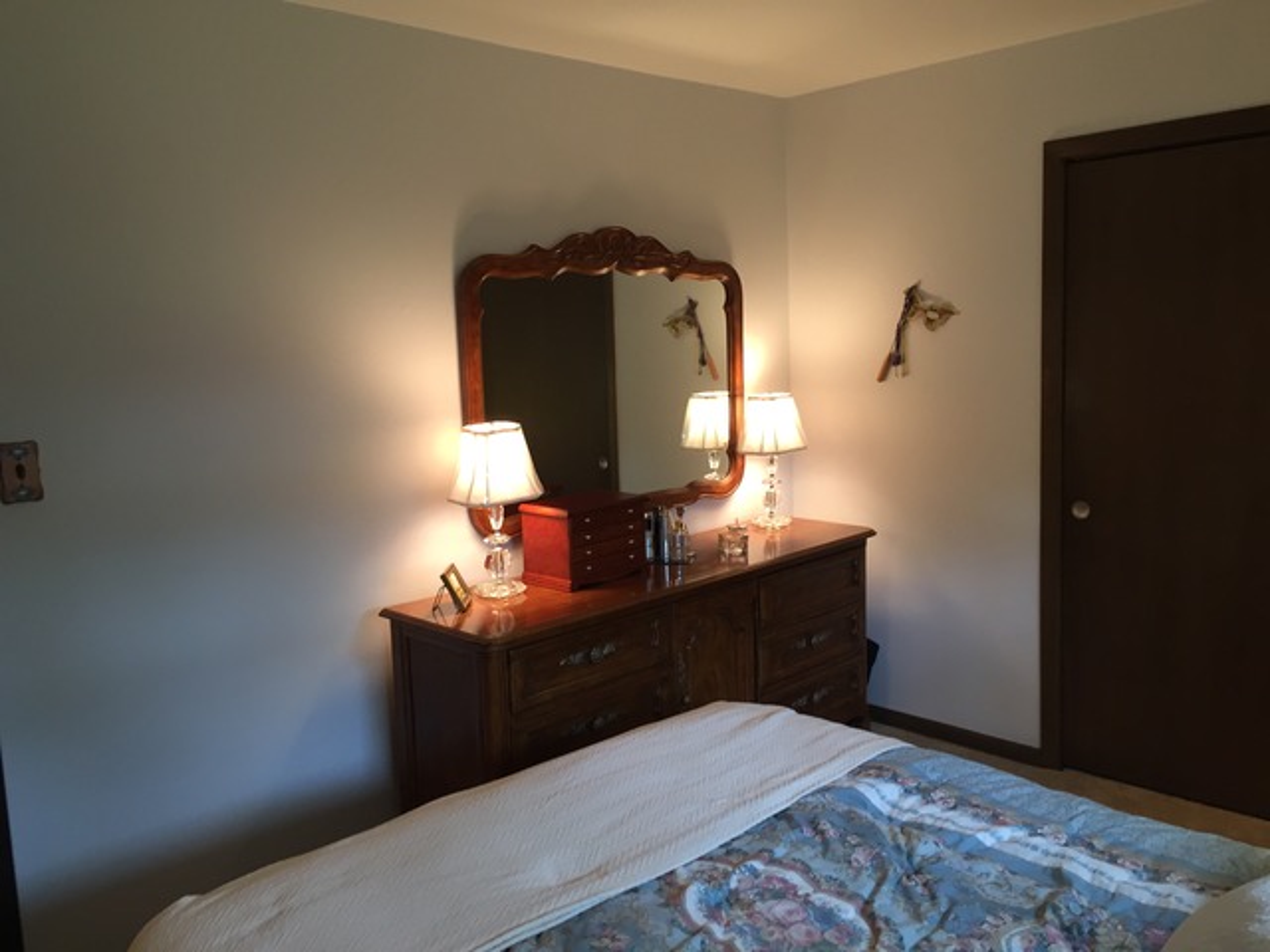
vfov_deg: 48.2
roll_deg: +3.7
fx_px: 1064
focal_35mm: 29
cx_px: 635
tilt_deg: -7.9
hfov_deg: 61.7
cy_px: 476
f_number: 2.2
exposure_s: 1/30
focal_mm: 4.15
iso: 100
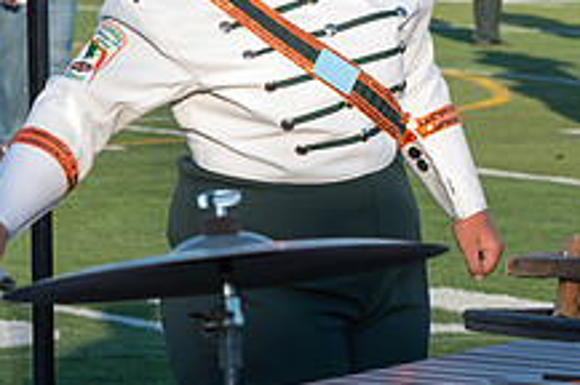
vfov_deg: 4.0
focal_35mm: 343
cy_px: 120
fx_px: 5518
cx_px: 20
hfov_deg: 6.0
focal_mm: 95
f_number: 9
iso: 640
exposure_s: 1/320
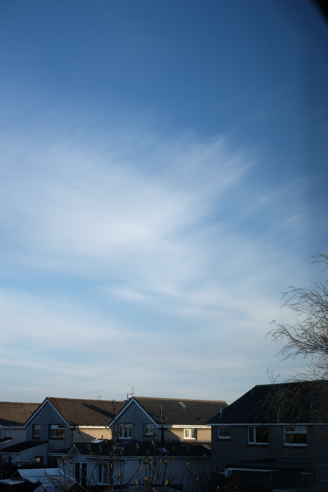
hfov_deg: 25.5
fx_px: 724
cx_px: 164
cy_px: 246
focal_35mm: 53
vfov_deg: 37.5
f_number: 2
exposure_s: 1/1000
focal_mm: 35
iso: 100
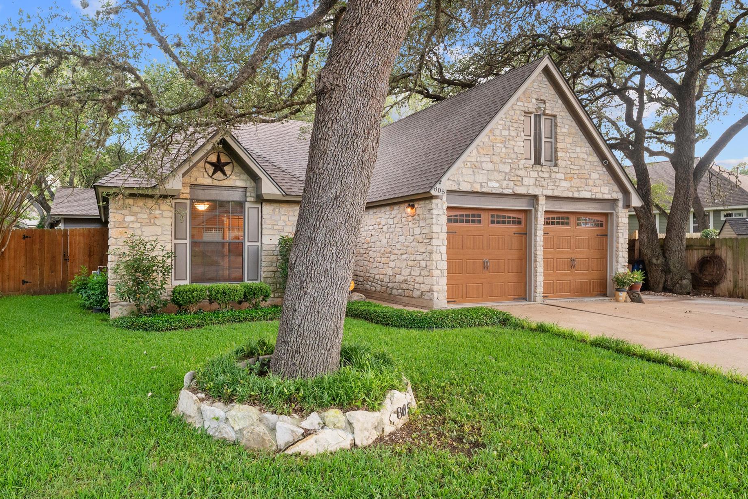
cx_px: 365
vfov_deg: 64.5
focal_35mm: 19
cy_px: 247
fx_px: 395
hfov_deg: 86.9
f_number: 8
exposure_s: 1/10
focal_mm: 17
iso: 800
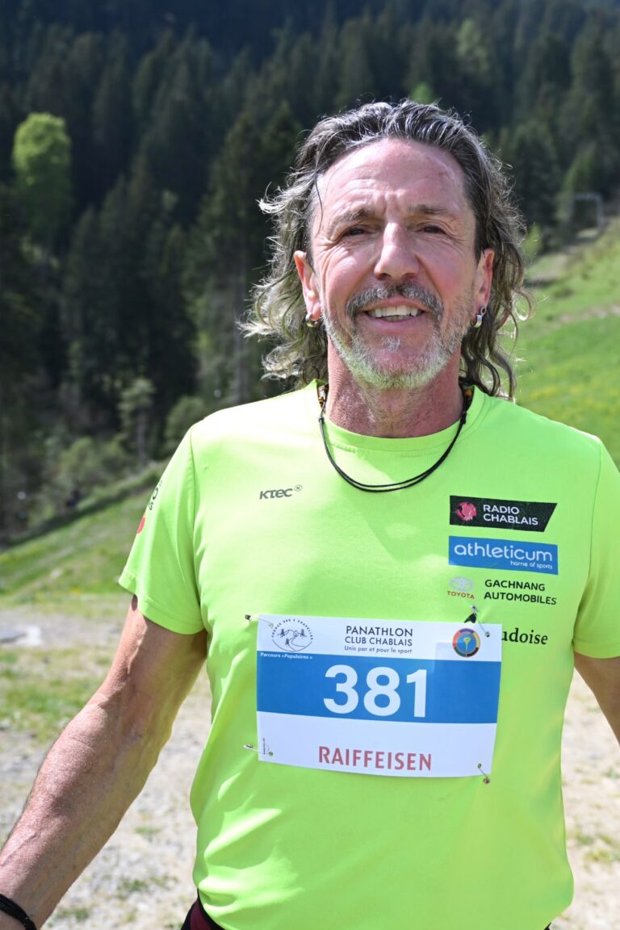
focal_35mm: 42
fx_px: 1085
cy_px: 465
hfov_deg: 31.9
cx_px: 310
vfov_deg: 46.4
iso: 800
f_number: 4
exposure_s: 1/4000
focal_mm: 28
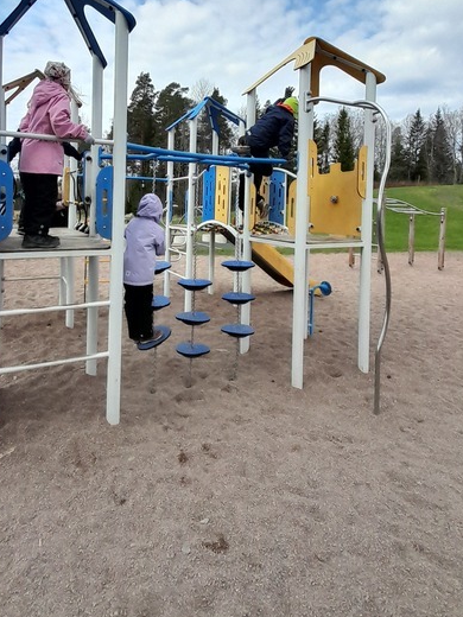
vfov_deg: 79.5
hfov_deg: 65.4
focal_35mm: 20
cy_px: 215
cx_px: 186
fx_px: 357
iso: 40
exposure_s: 1/1127
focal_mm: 1.13
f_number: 2.2
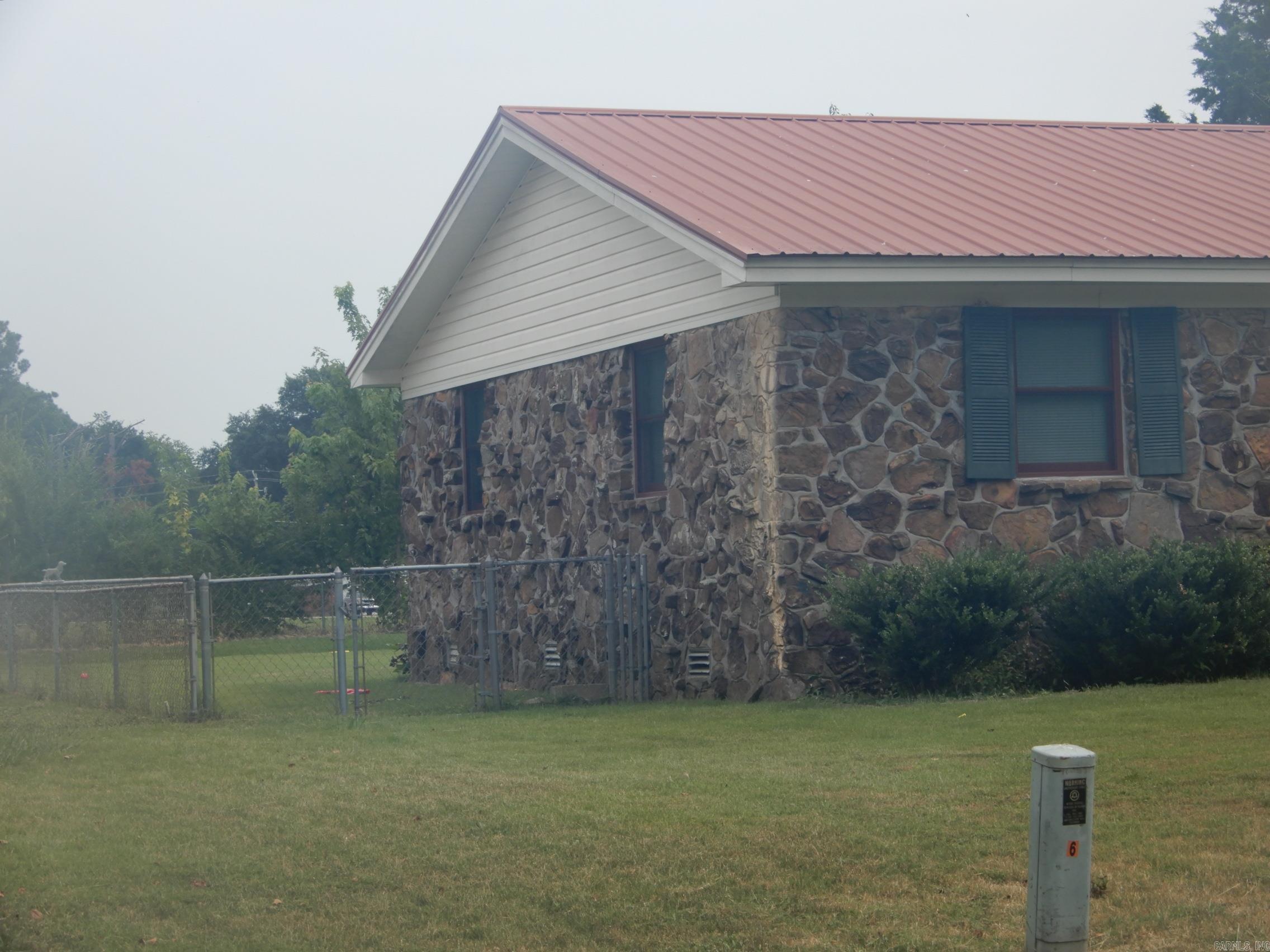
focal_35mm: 77
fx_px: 2825
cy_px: 476
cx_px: 635
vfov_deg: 19.1
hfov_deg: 25.3
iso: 80
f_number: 4.5
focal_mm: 13.7
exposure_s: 1/500
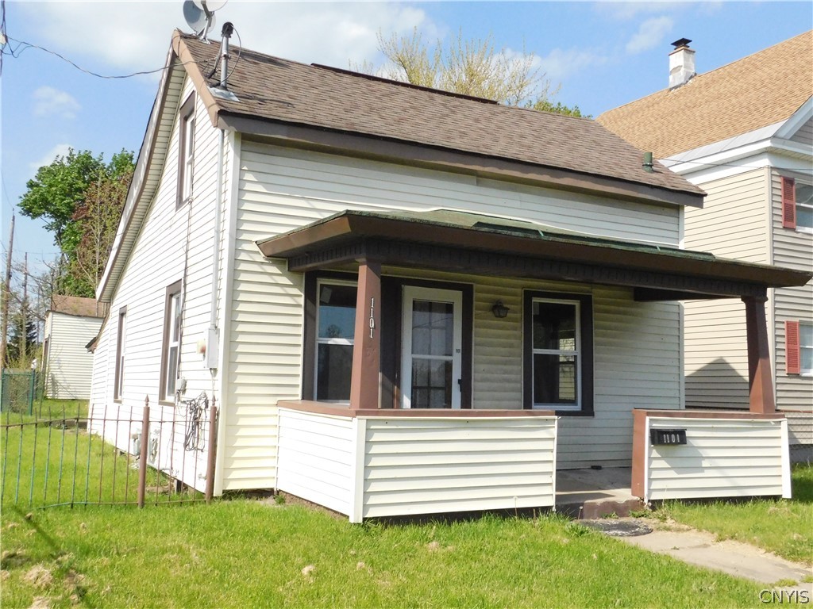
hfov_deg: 51.4
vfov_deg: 39.7
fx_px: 846
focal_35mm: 36
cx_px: 406
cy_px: 304
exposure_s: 1/1500
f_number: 7
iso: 800
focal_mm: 6.3
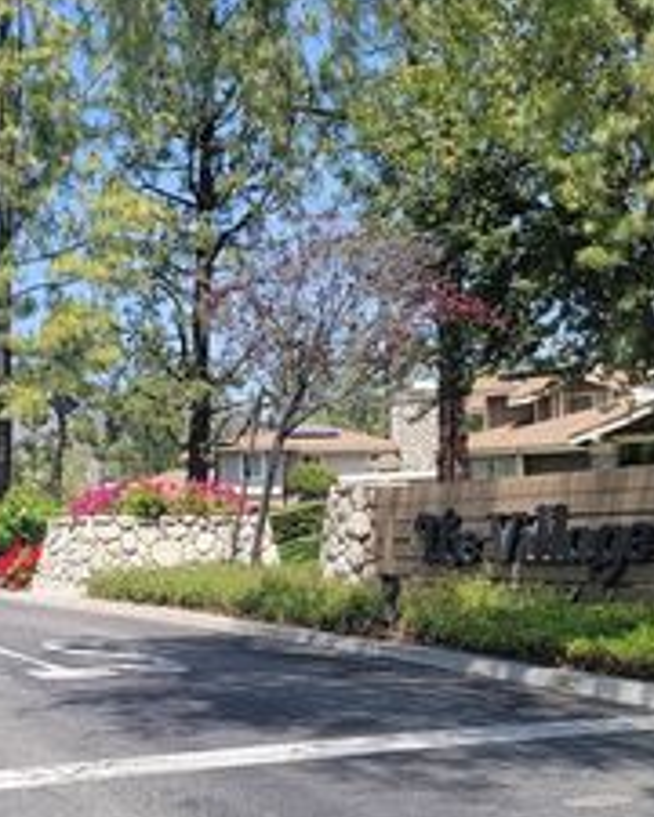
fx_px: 1258
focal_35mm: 52
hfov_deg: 28.6
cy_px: 485
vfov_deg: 35.9
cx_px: 145
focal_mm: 6.7
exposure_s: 1/531
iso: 16
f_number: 1.8
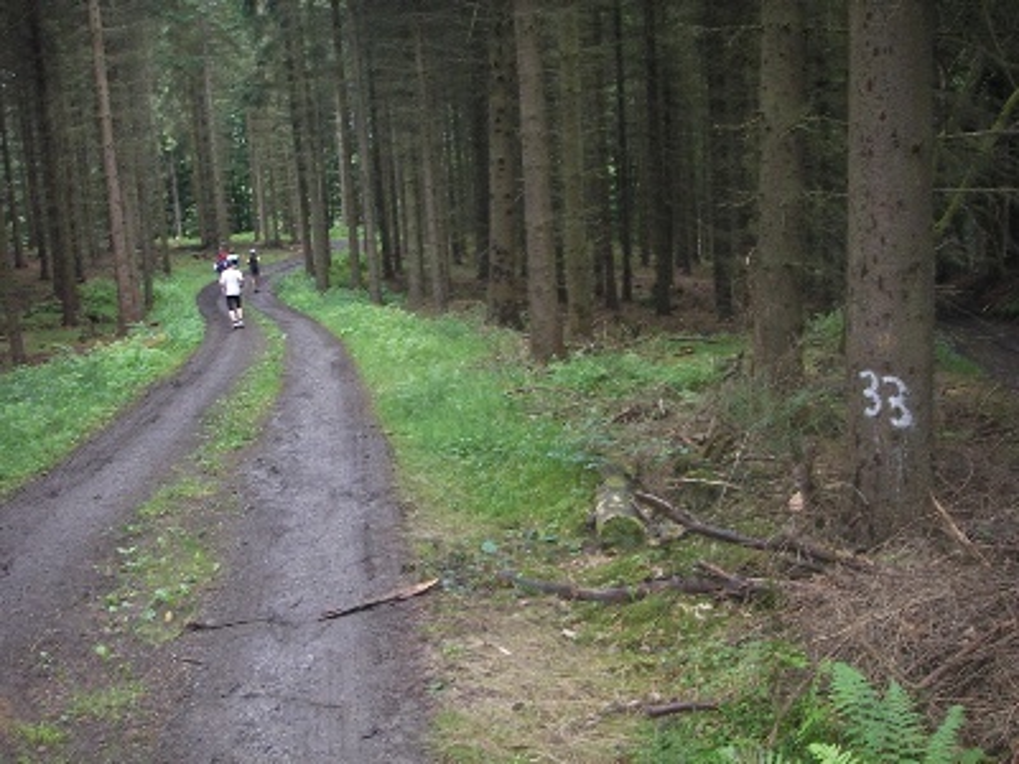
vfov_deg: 37.7
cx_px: 510
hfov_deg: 49.0
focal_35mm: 38
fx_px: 1119
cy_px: 382
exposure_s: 1/30
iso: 125
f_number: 3.3
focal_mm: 6.3
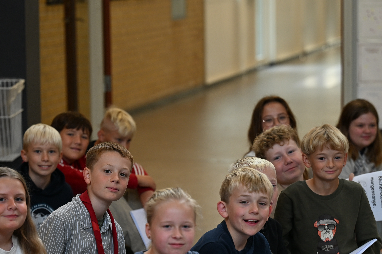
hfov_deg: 12.0
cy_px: 215
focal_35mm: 171
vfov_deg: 8.0
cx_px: 184
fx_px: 1814
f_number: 2.8
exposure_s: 1/125
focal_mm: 100
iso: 640
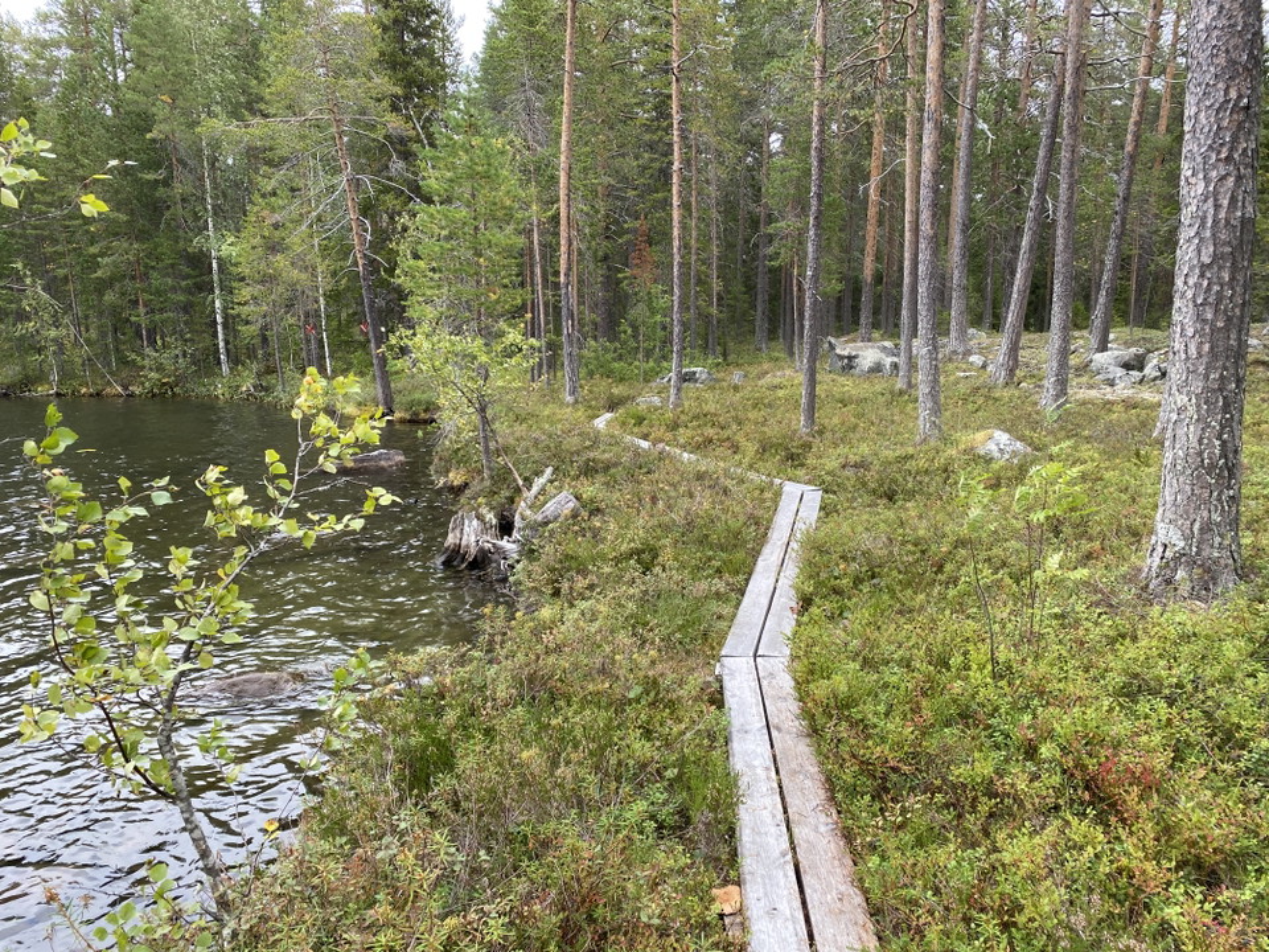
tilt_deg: -9.0
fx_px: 953
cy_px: 476
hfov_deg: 67.3
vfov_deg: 53.1
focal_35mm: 26
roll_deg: +0.6
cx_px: 634
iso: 32
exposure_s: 1/159
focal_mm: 4.25
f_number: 1.8
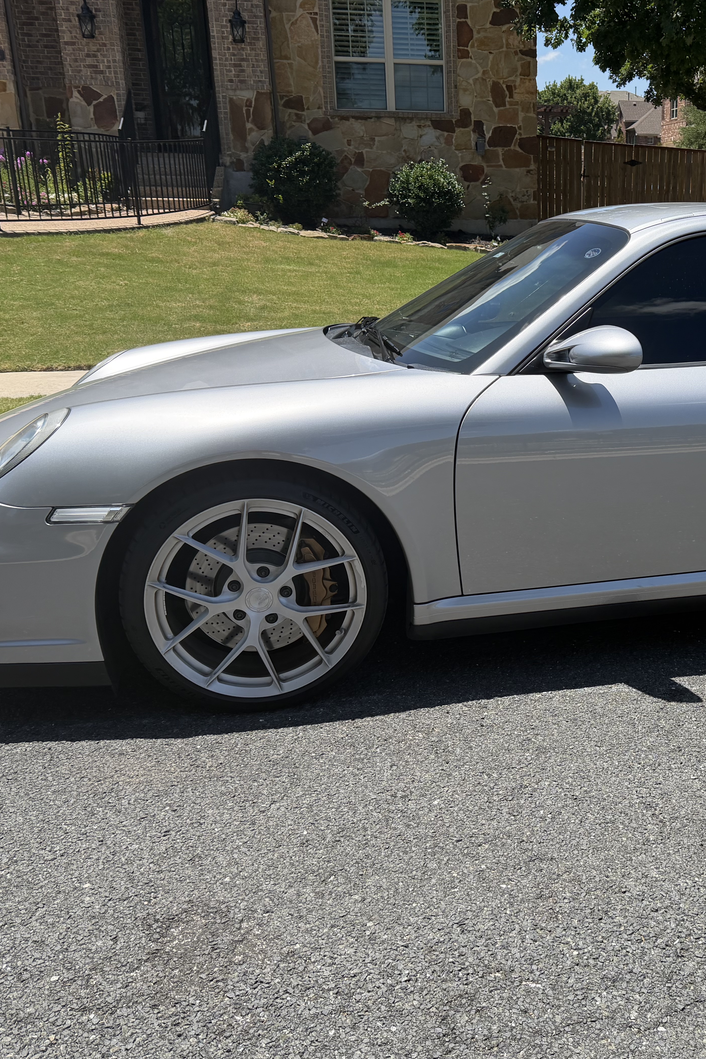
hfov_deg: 37.5
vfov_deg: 55.8
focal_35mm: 34
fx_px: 1000
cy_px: 526
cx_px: 566
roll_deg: -0.5
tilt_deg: -18.4
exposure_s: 1/4405
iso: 125
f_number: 1.78
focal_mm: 6.76
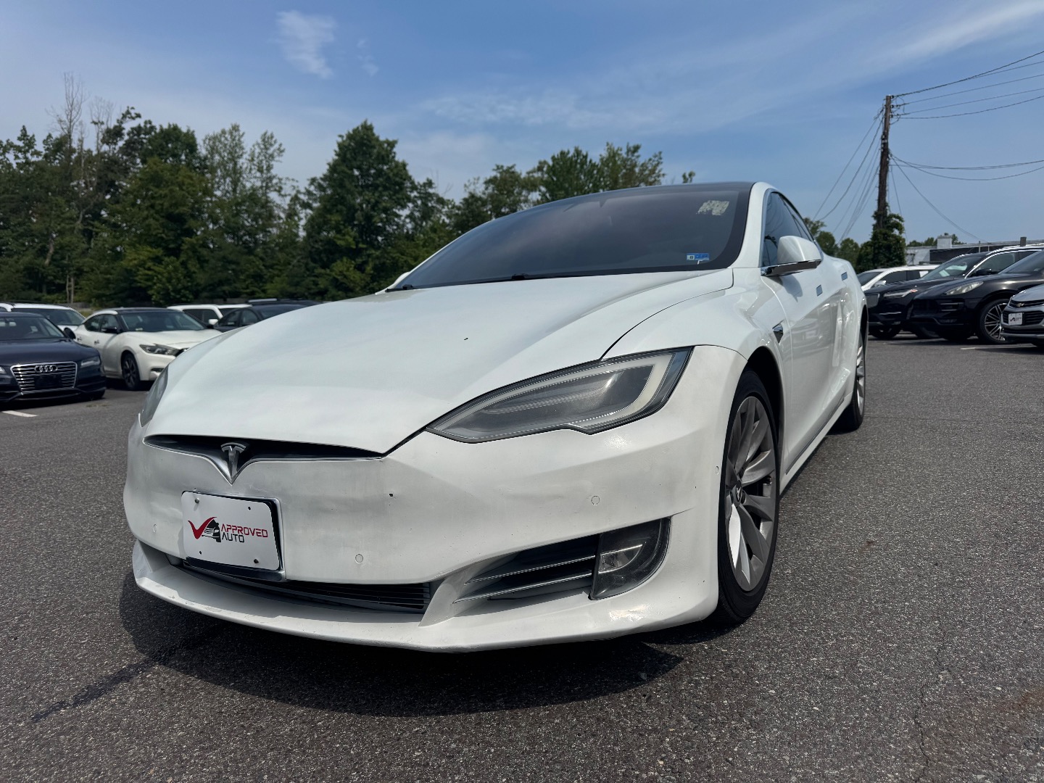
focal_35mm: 24
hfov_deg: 71.6
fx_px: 724
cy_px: 392
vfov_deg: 56.8
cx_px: 522
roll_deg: -0.2
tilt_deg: -4.3
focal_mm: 6.76
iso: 80
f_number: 1.78
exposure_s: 1/12346
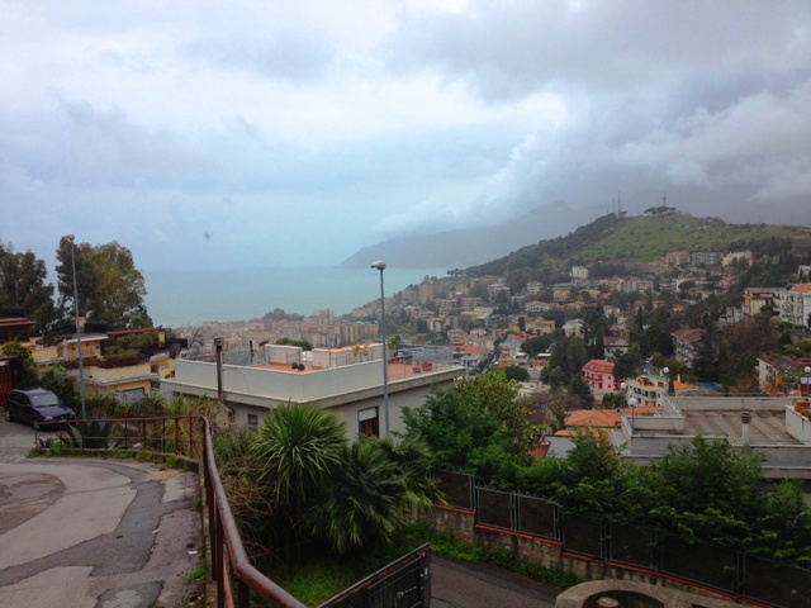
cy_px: 304
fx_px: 820
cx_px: 406
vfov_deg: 40.7
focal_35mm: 35
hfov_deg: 52.6
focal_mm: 4.28
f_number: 2.4
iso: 50
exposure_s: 1/649
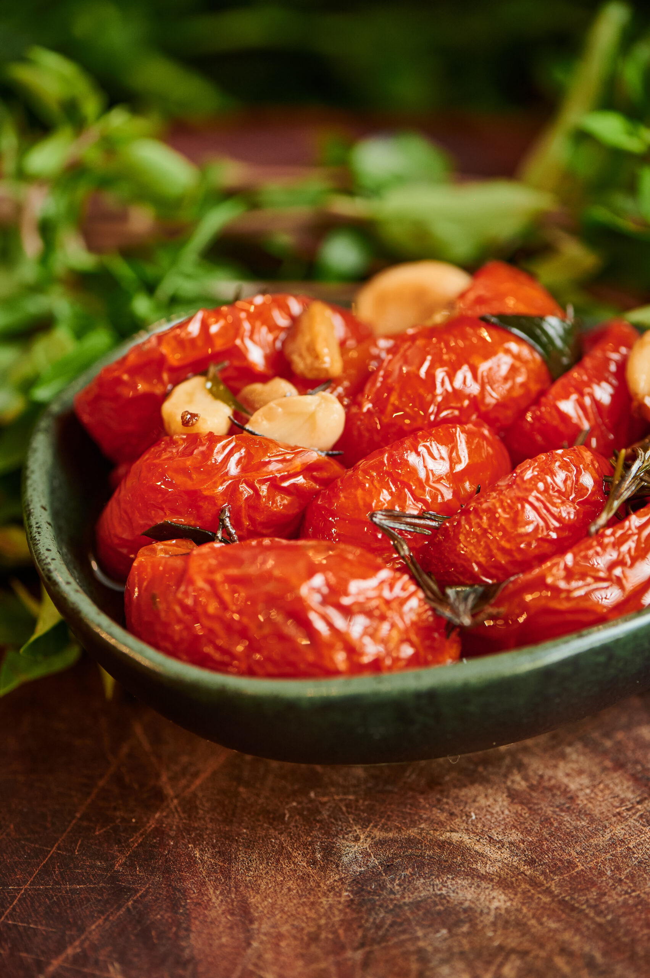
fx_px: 2848
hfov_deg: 13.0
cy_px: 489
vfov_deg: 19.5
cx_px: 325
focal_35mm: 105
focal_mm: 105
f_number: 4
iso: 1250
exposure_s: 1/160
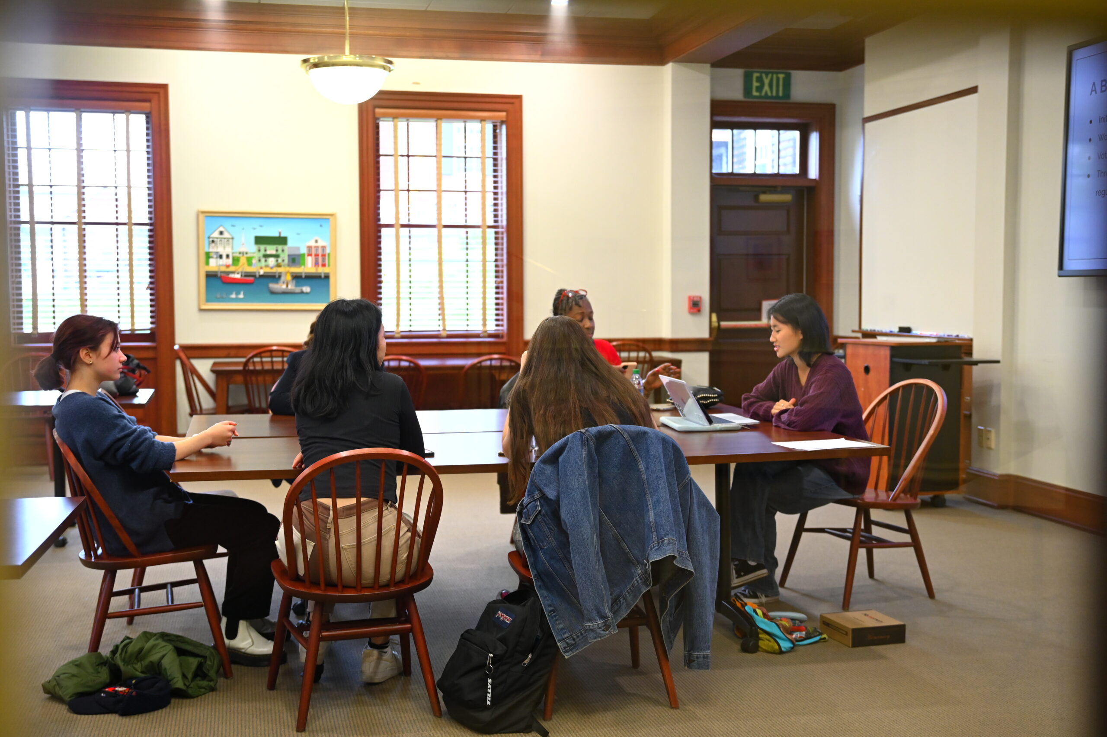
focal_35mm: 45
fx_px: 1383
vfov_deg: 29.8
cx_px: 554
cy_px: 368
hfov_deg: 43.6
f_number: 2.8
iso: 2500
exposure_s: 1/200
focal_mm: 45
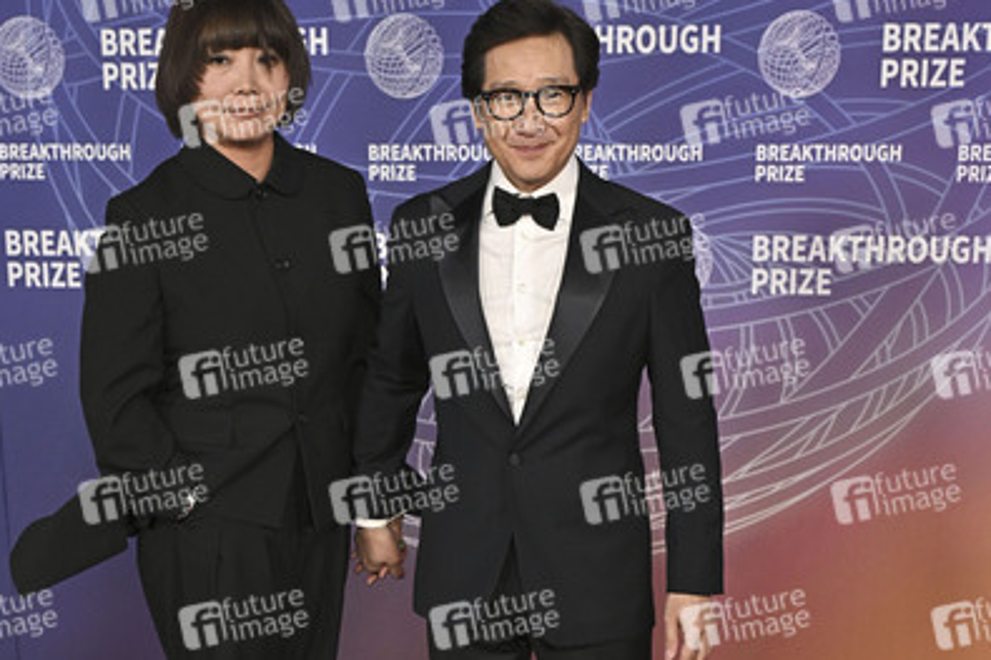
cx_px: 428
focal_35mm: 48
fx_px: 1321
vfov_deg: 28.0
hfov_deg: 41.0
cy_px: 306
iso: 2000
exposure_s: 1/320
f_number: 4
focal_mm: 42
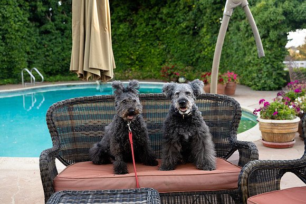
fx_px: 366
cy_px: 102
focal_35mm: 43
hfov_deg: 45.4
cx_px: 153
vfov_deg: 31.2
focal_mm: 43
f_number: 4
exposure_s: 1/320
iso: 800
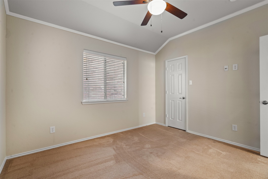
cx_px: 134
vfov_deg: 73.7
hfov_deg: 96.7
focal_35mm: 16
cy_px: 90
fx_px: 119
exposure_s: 1/1.67
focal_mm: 16
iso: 1000
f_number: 9
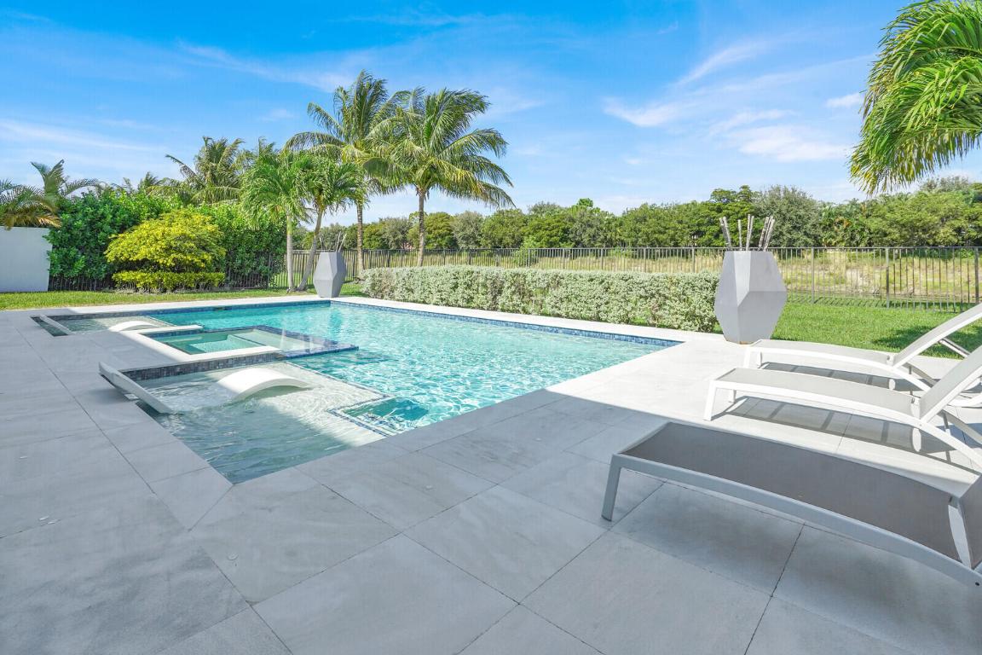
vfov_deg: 73.7
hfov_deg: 96.7
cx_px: 491
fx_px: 436
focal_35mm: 16
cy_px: 328
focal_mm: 16
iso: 800
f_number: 8
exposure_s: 1/1600
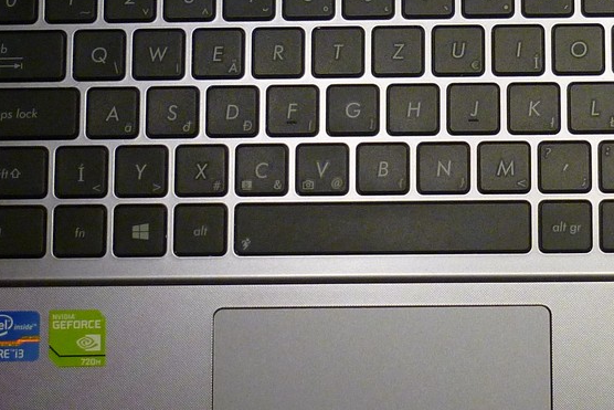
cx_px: 526
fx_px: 1928
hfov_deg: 17.9
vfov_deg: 12.1
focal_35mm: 113
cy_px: 162
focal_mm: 6.9
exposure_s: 1/40
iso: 200
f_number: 3
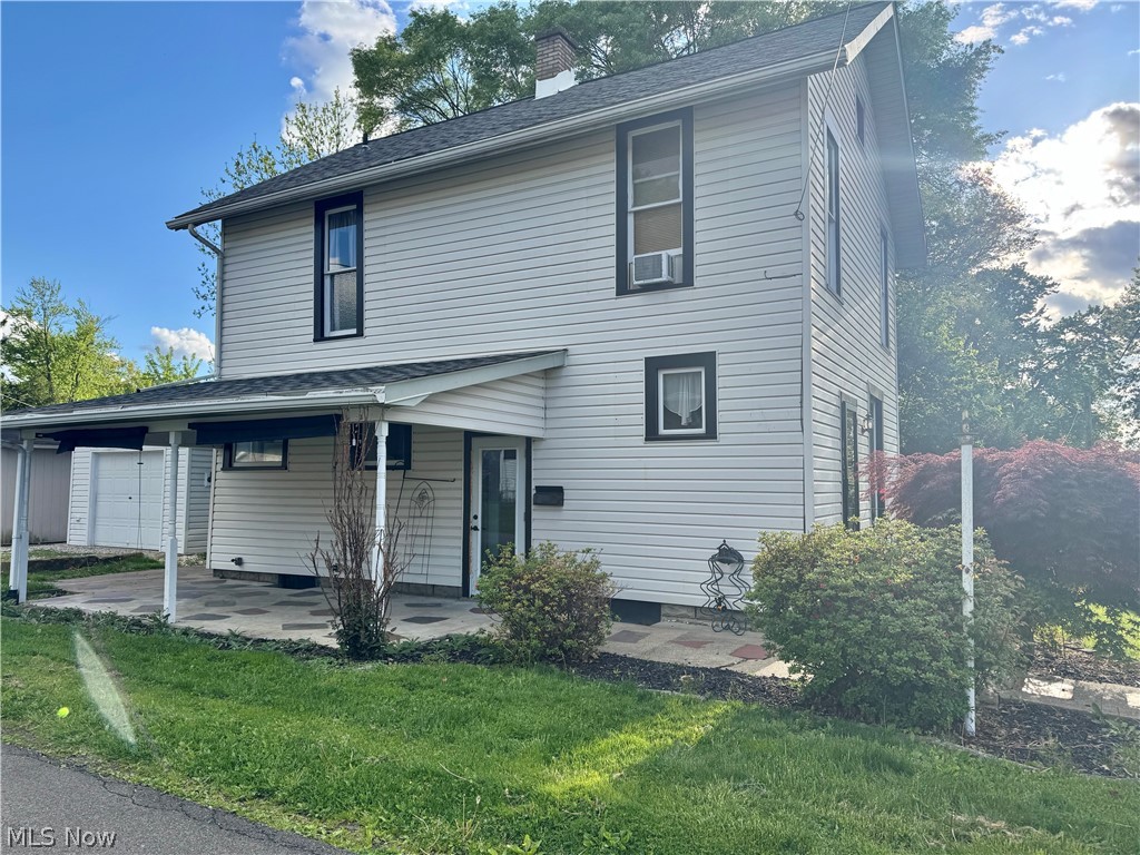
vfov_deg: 56.8
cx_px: 570
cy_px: 428
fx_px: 790
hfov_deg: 71.6
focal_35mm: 24
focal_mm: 6.76
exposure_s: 1/2105
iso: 80
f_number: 1.78
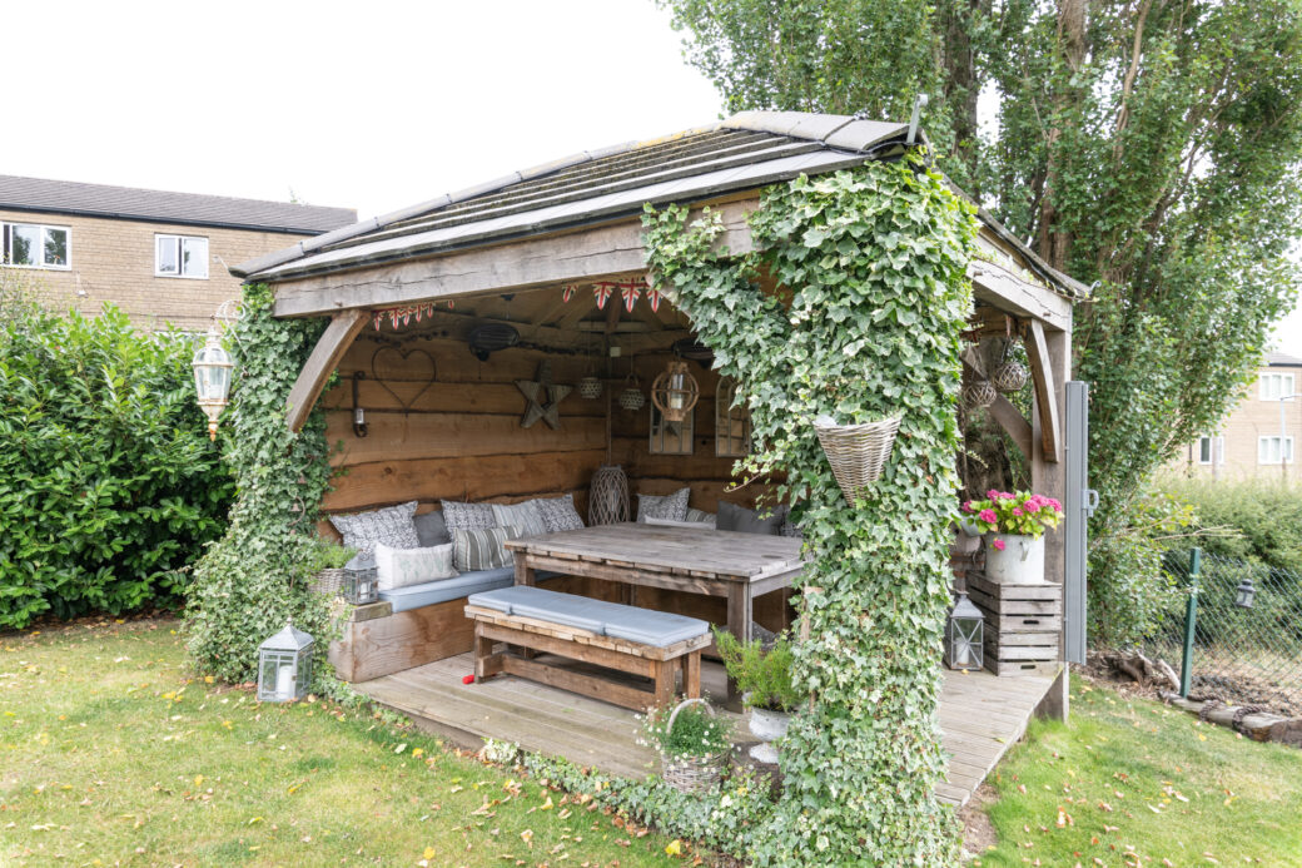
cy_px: 434
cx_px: 651
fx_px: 795
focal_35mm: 22
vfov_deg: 57.2
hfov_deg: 78.6
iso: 200
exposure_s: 1/60
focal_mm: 22
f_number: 8
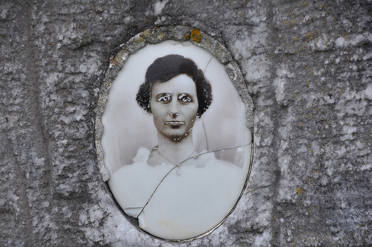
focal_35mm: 202
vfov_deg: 6.8
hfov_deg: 10.2
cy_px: 124
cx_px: 186
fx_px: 2090
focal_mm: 135
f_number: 6
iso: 640
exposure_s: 1/1000
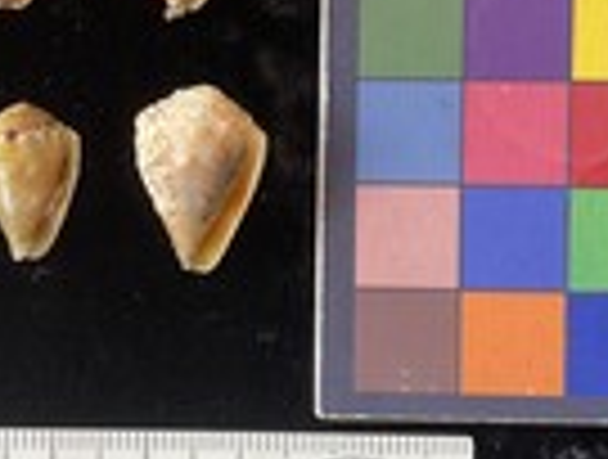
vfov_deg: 19.7
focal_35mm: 75
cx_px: 99
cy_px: 160
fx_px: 1321
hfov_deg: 25.4
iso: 64
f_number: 1.8
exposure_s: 1/120
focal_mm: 3
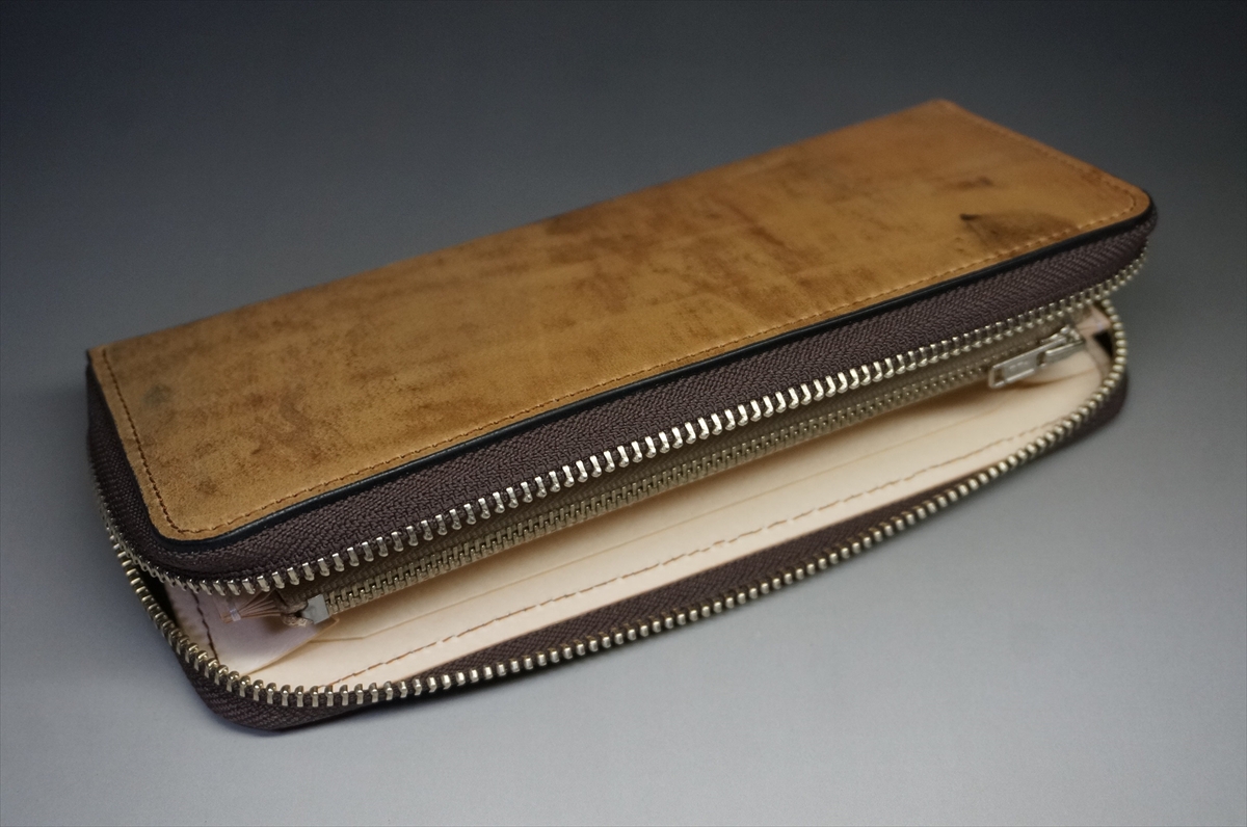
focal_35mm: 45
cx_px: 624
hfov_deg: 43.7
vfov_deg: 29.8
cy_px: 414
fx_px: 1556
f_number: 5
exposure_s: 1/160
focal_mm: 30
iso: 1000
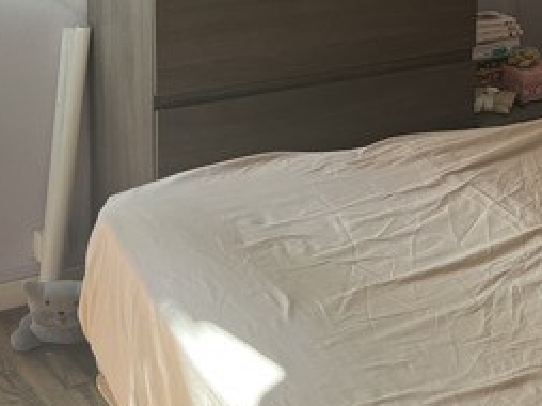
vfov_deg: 17.2
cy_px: -66
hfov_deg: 22.7
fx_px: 1283
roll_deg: -4.1
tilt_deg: -10.7
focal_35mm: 82
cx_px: 565
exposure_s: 1/112
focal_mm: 5.1
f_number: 1.6
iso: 125
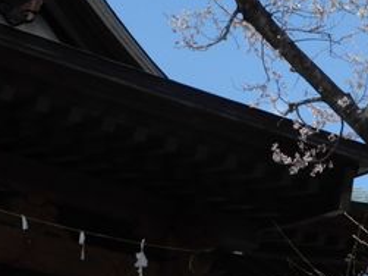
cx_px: 380
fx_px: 1126
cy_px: -34
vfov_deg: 13.6
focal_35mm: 106
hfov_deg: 18.0
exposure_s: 1/1600
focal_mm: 6.8
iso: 400
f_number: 4.5
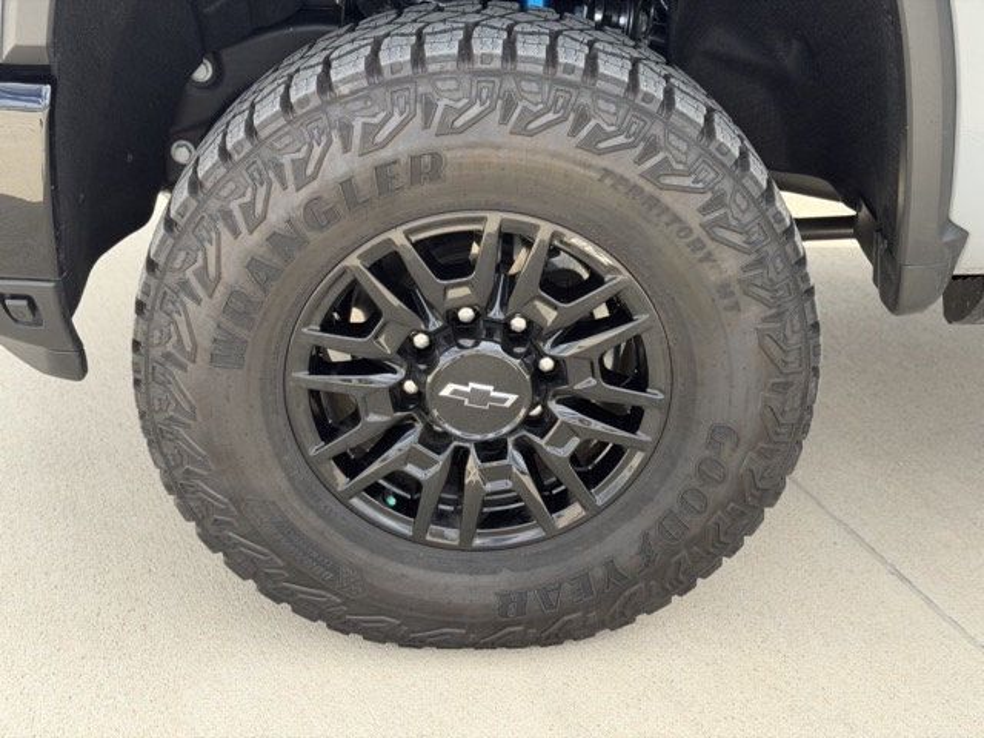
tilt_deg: -27.7
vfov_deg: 30.3
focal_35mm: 48
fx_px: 1364
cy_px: 369
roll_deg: -2.1
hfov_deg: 39.7
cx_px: 492
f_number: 1.78
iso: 100
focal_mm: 6.76
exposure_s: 1/452
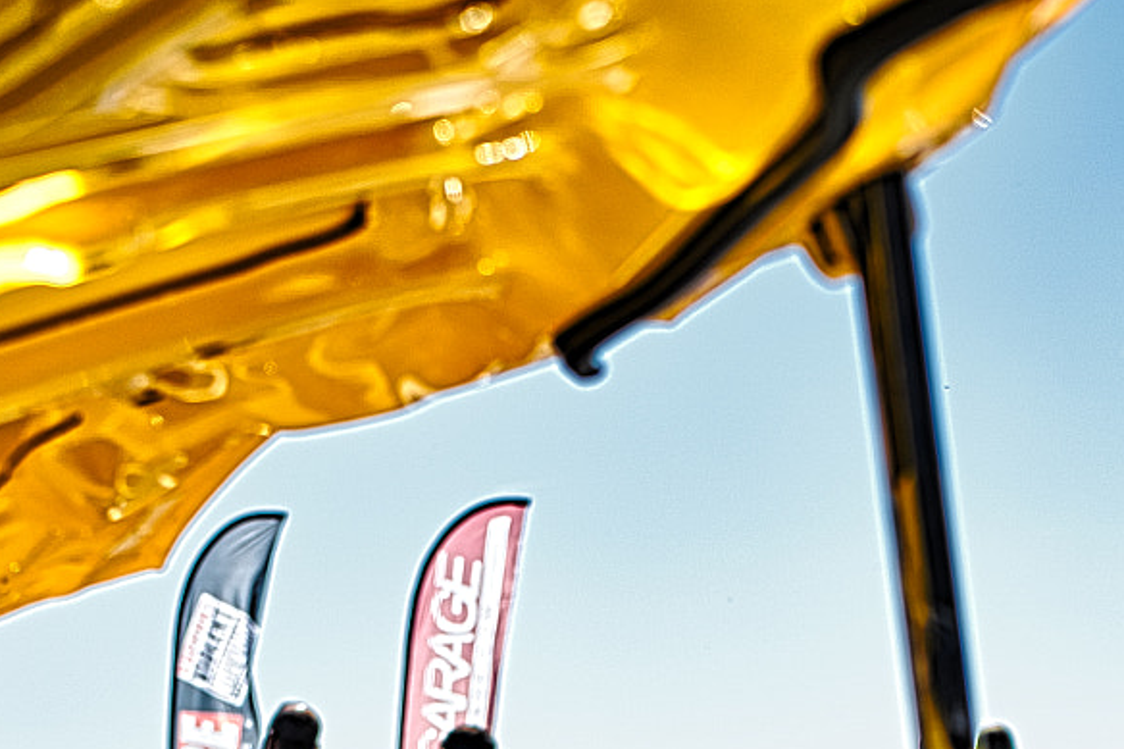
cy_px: 990
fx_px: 2996
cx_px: 543
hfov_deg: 21.2
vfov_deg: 13.7
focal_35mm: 96
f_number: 2.8
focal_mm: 35
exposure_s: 1/640
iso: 100
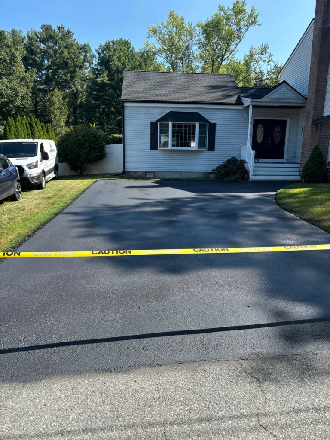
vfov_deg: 67.3
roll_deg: -1.9
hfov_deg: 53.1
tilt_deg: -10.8
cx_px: 165
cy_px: 220
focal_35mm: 26
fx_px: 330
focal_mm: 5.96
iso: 50
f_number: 1.6
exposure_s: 1/1248
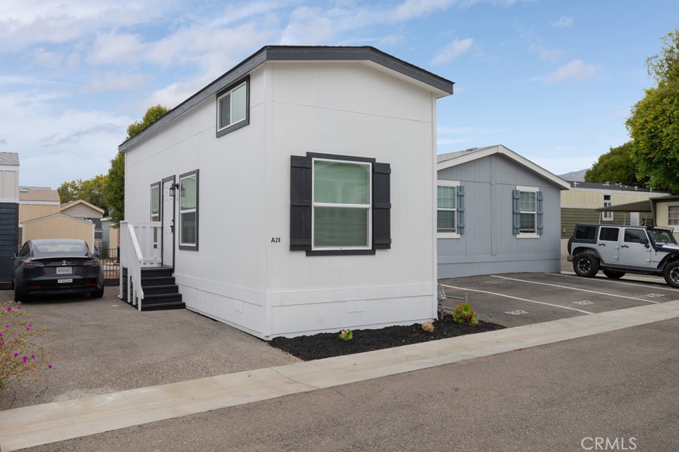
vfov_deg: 46.4
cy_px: 219
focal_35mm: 28
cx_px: 340
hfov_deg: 65.5
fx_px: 528
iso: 100
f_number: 16
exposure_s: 1/15
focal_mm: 27
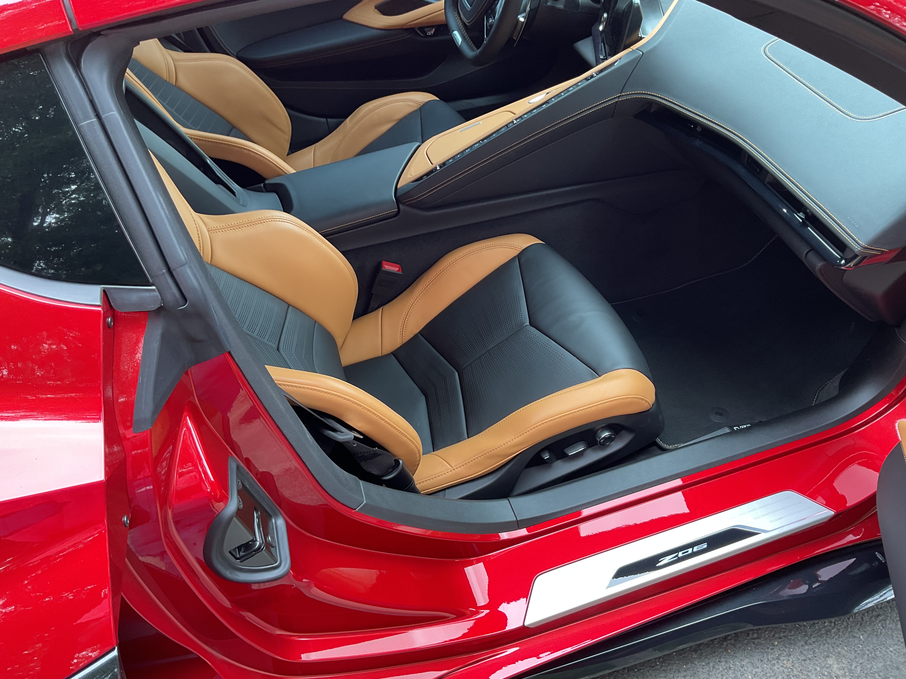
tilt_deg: -45.0
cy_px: 340
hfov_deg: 61.7
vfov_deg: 48.2
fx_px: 759
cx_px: 453
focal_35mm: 29
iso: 40
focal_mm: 3
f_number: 1.8
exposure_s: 1/60
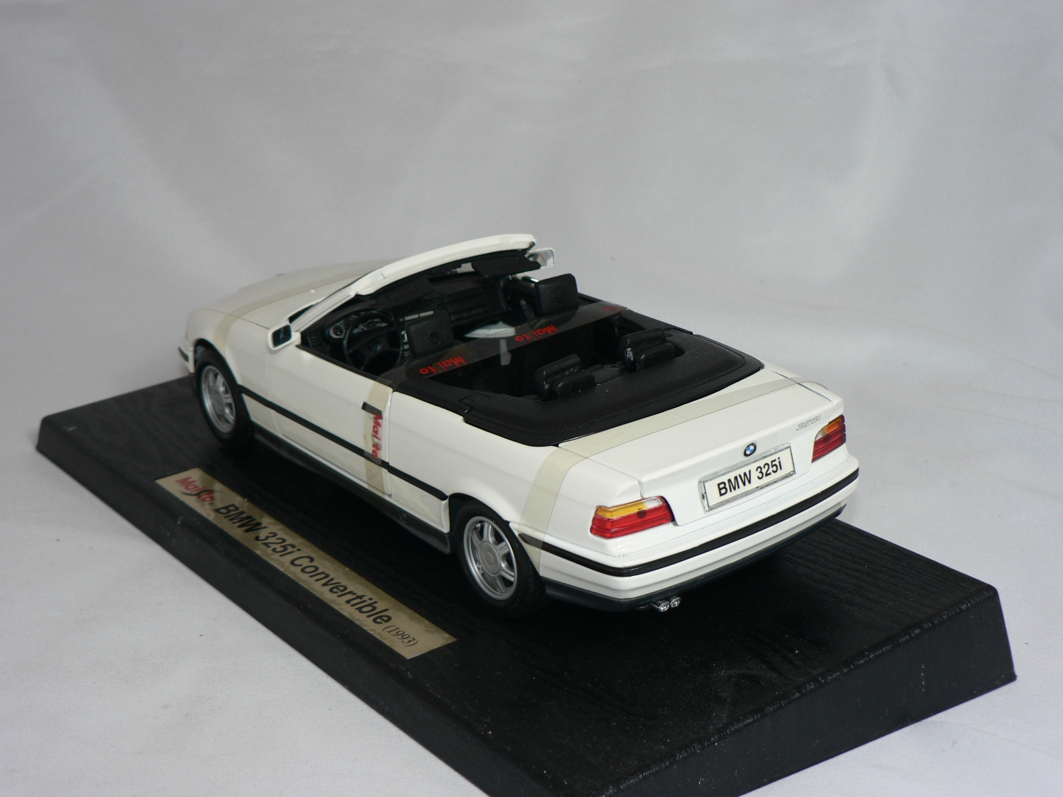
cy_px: 398
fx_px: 1750
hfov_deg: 33.8
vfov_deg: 25.7
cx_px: 532
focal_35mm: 57
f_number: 3.2
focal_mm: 9.5
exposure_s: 1/60
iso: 80
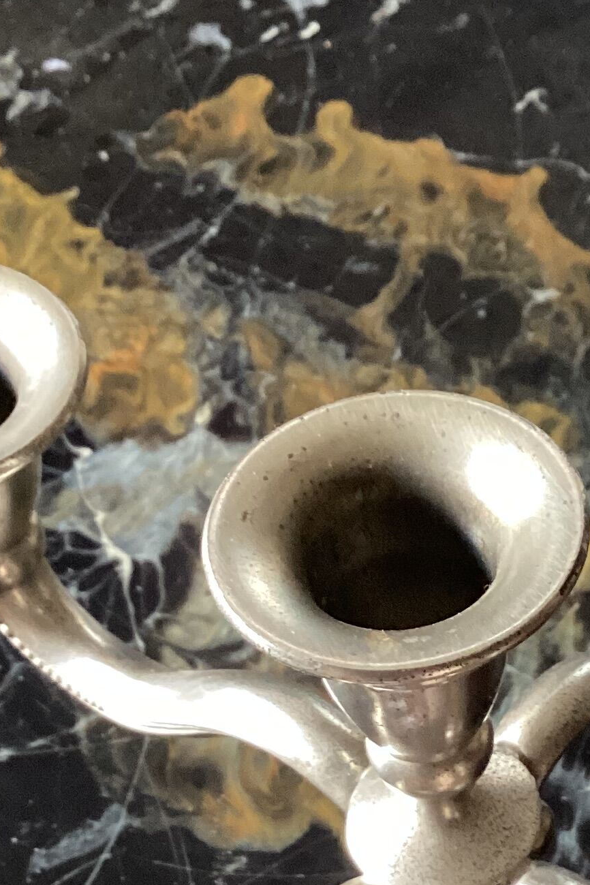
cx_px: 503
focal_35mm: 81
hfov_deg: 16.7
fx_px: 1991
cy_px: 695
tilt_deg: -53.3
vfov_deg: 24.7
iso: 320
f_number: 2.4
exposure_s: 1/40
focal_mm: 3.3
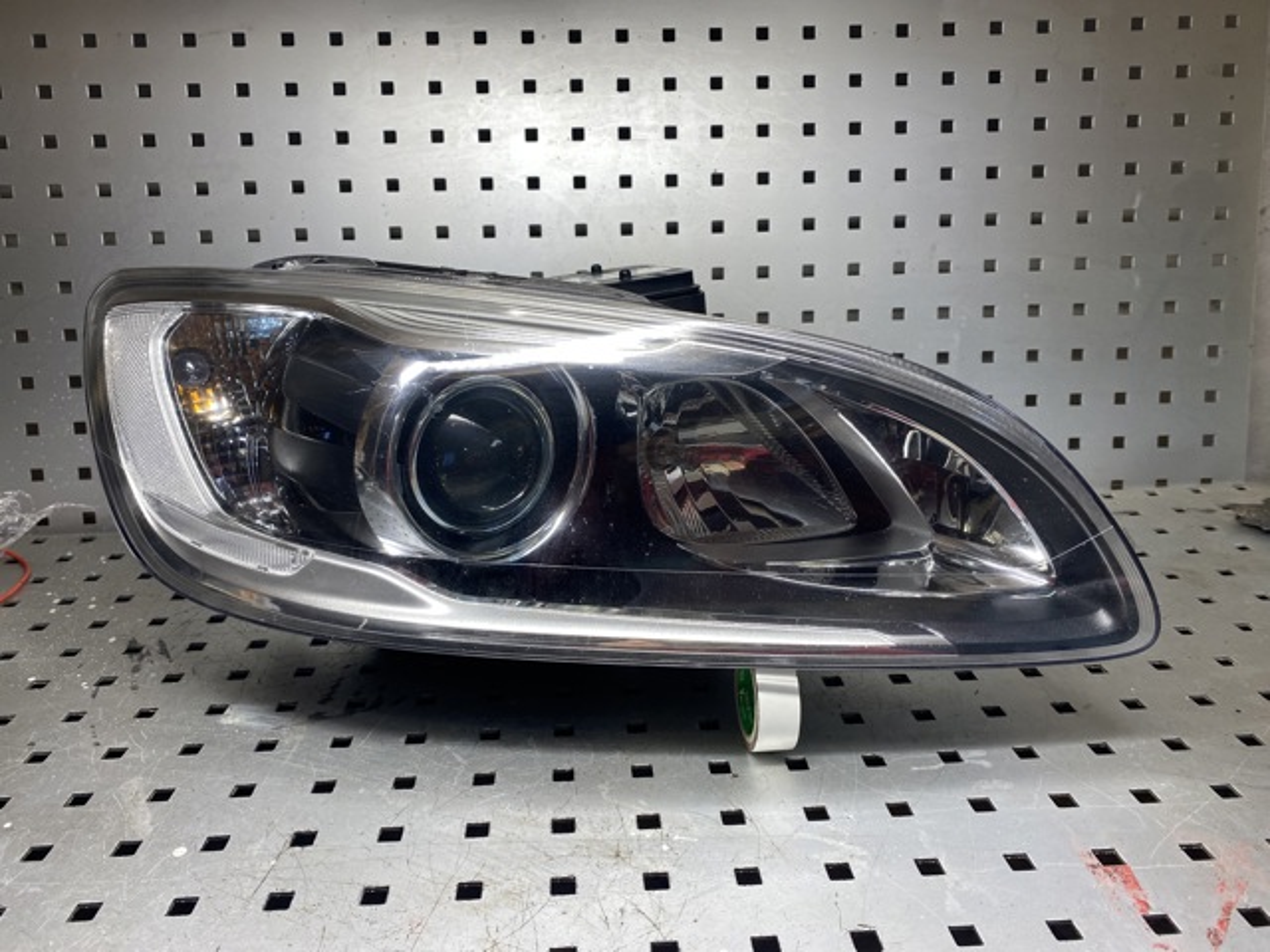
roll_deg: +0.0
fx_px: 954
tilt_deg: -16.8
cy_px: 476
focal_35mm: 26
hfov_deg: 67.3
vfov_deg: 53.1
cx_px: 635
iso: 50
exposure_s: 1/100
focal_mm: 4.25
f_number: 1.8
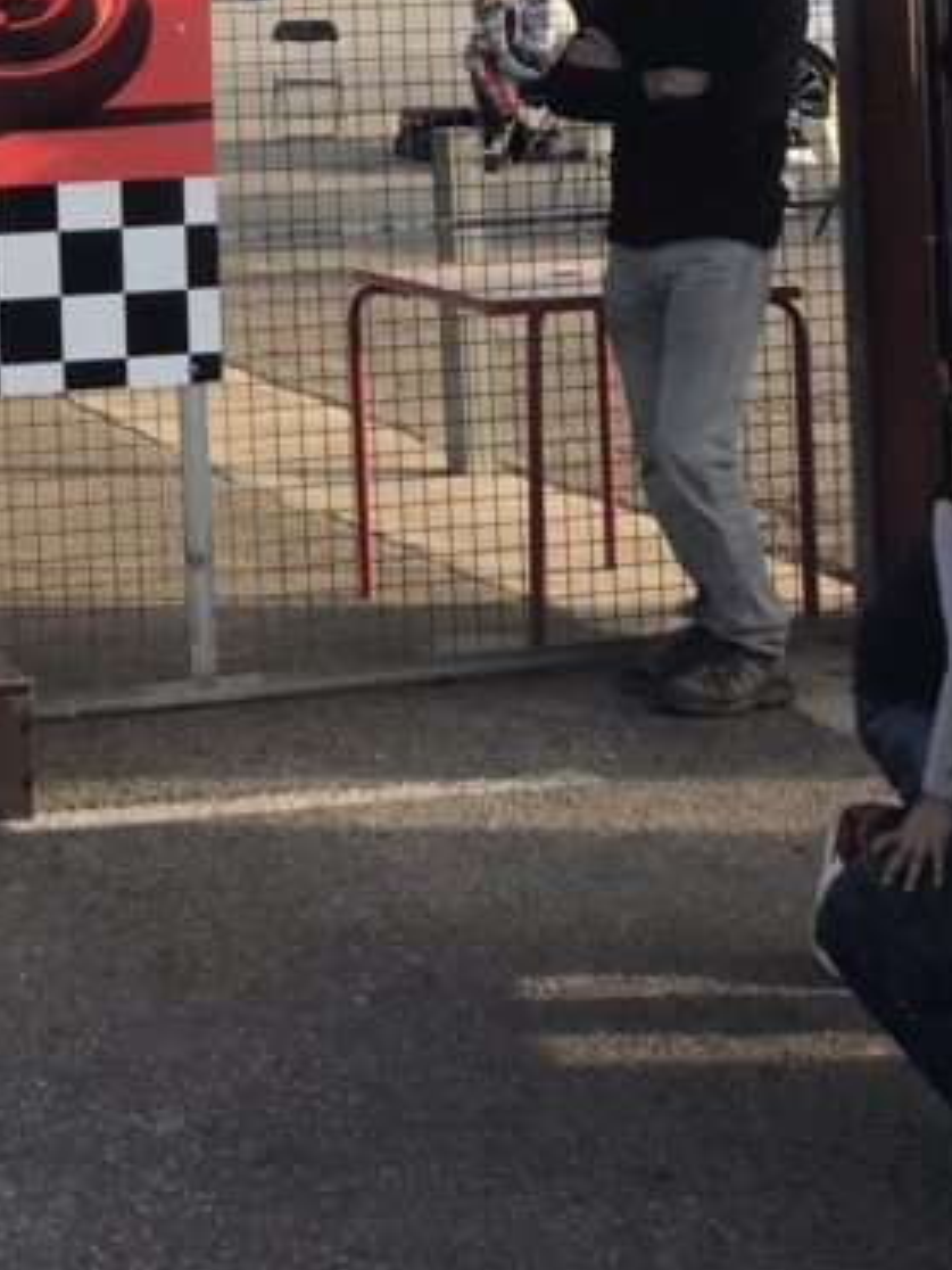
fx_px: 2824
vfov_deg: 24.1
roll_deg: +0.8
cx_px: -280
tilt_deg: -1.2
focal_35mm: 77
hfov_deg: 17.9
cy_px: -38
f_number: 1.8
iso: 20
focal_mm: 3.99
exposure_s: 1/380
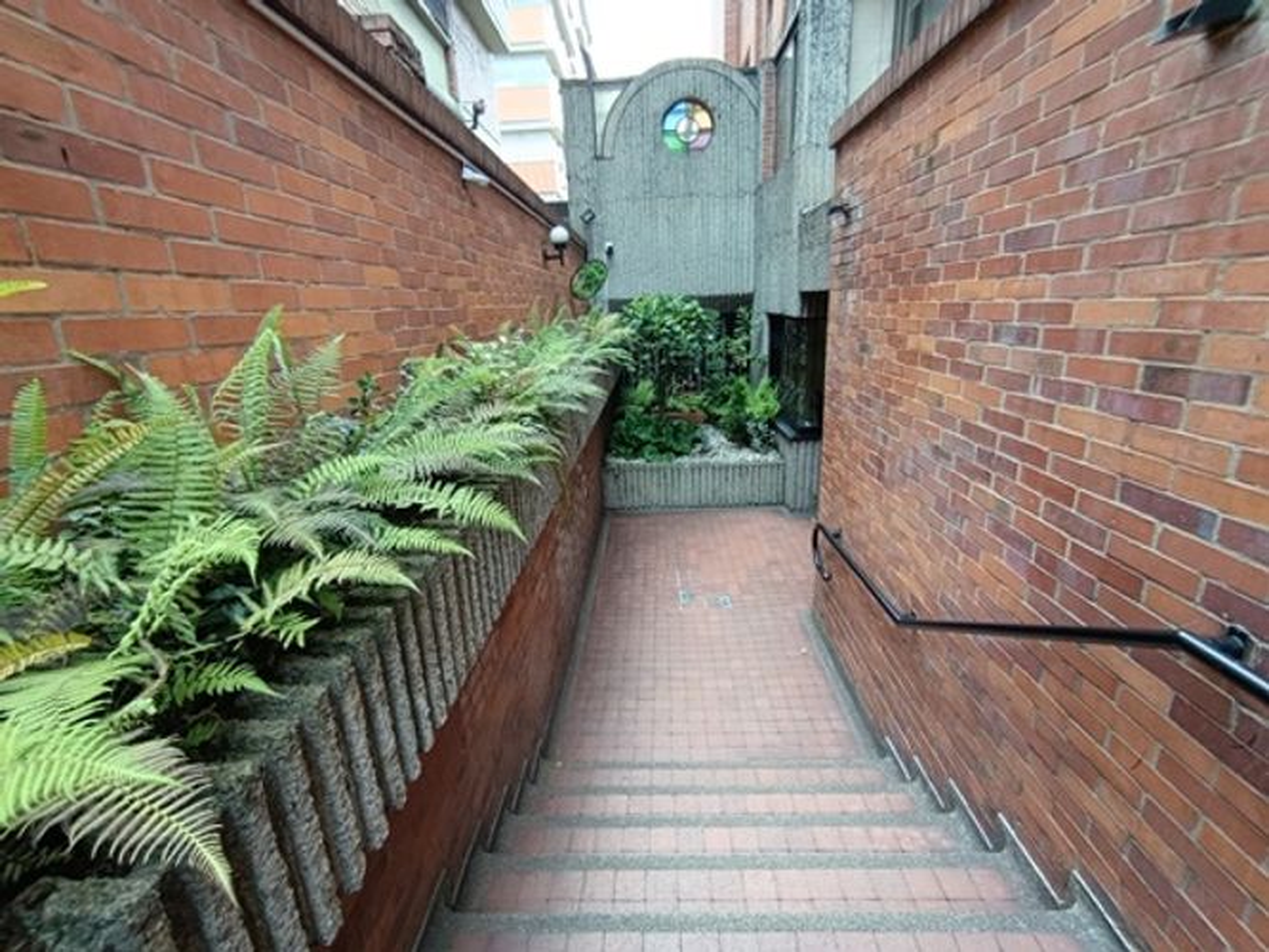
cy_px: 476
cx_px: 634
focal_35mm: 16
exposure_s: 1/120
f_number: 2.2
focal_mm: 1.65
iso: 200
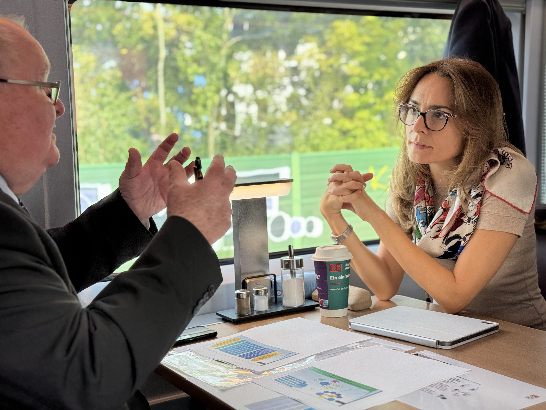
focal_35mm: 48
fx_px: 757
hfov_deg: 39.7
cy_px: 205
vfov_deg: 30.3
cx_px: 273
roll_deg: +2.9
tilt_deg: -4.7
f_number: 1.78
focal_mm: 6.76
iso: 100
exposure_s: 1/312
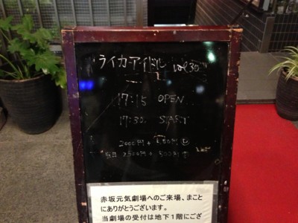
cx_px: 149
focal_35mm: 33
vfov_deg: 42.9
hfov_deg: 55.4
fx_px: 284
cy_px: 112
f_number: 2.4
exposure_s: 1/15
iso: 800
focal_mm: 4.13
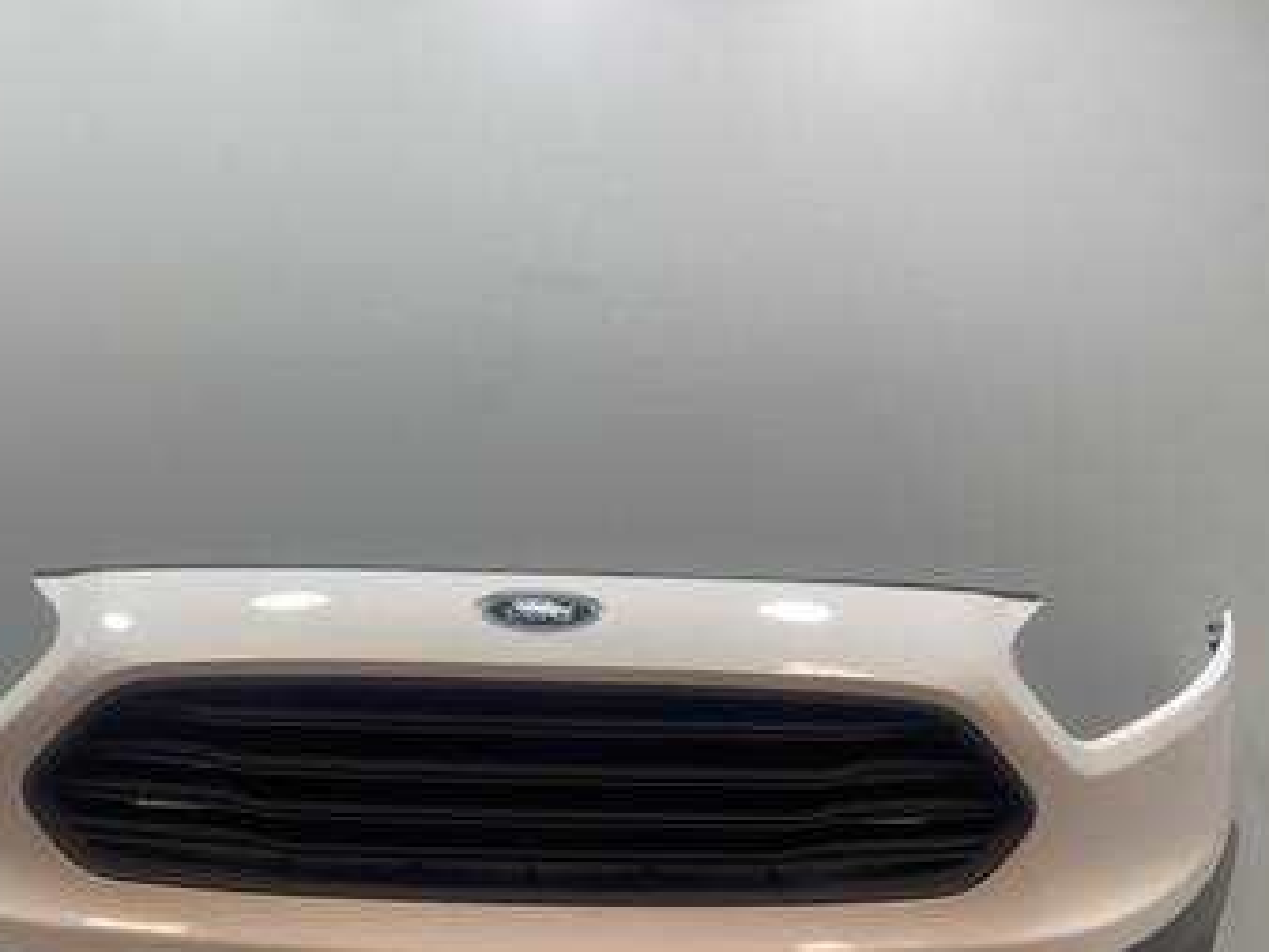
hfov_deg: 50.0
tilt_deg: -5.5
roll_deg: -1.4
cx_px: 542
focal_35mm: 37
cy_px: 640
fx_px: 1357
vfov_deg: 38.2
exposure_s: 1/100
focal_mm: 4.2
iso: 125
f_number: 1.6
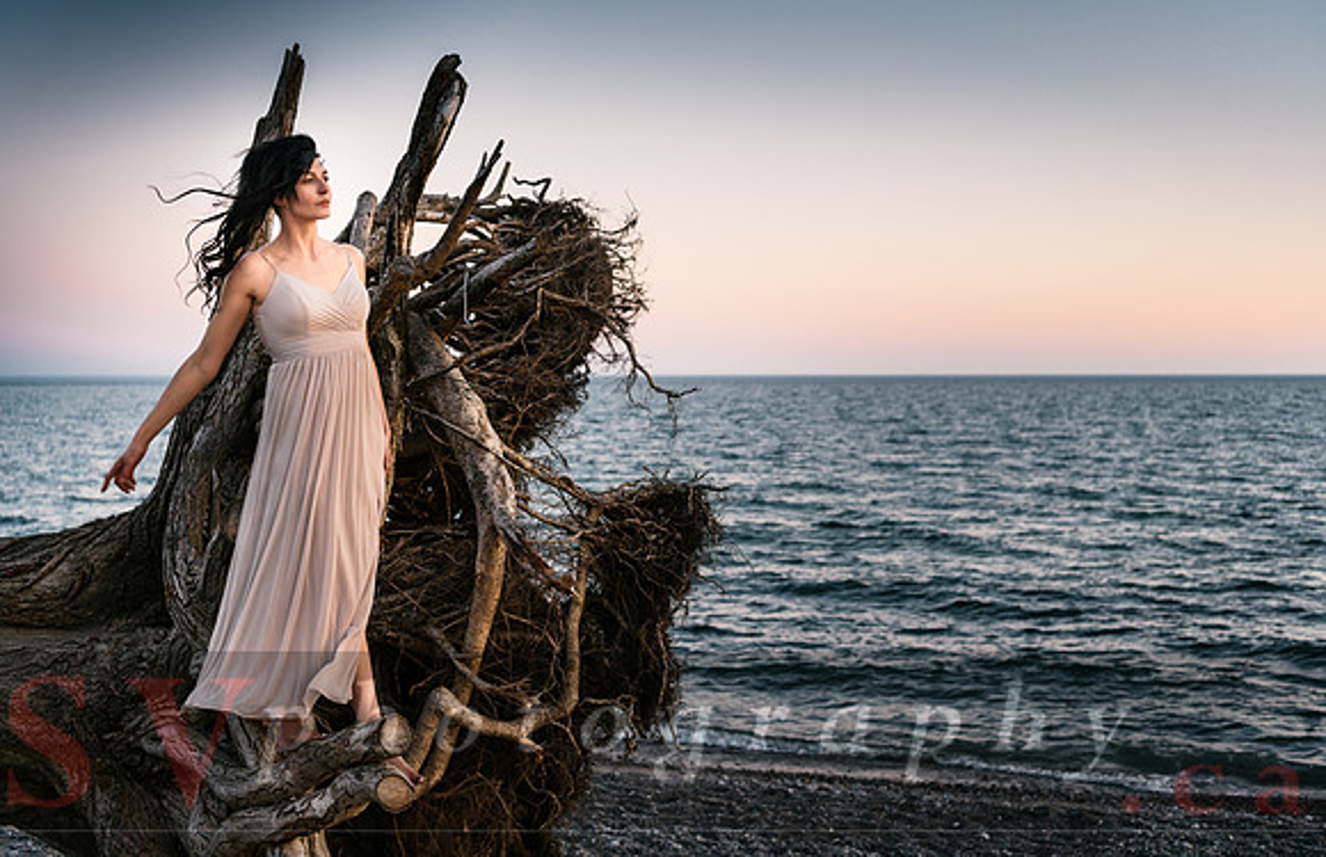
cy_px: 433
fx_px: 1679
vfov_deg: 28.6
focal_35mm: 46
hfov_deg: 43.1
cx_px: 663
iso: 100
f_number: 3.2
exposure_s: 1/125
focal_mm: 45
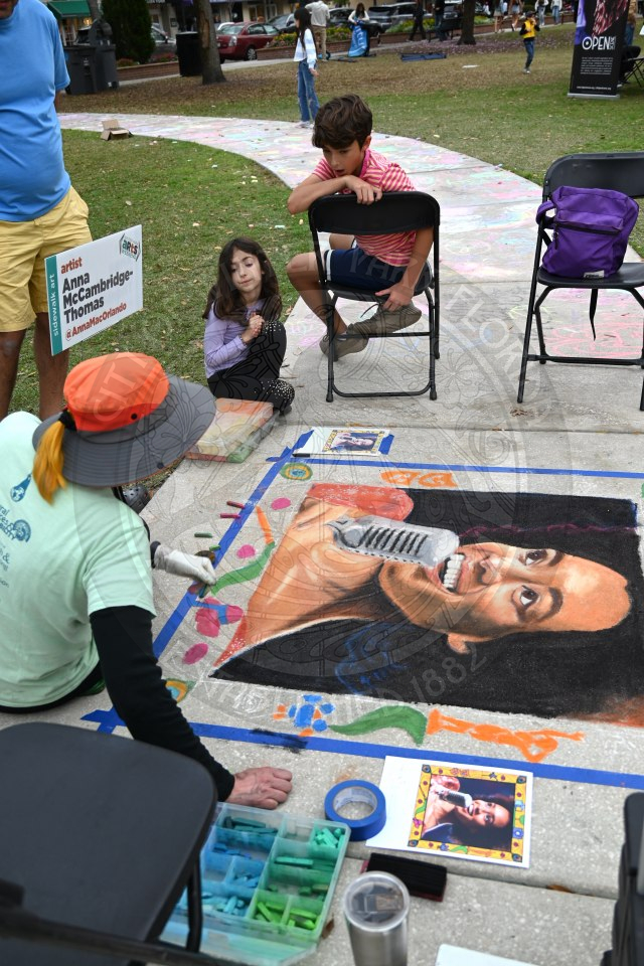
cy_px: 483
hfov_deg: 39.4
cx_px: 322
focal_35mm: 34
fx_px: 899
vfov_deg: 56.5
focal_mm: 33.5
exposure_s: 1/250
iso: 180
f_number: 5.6
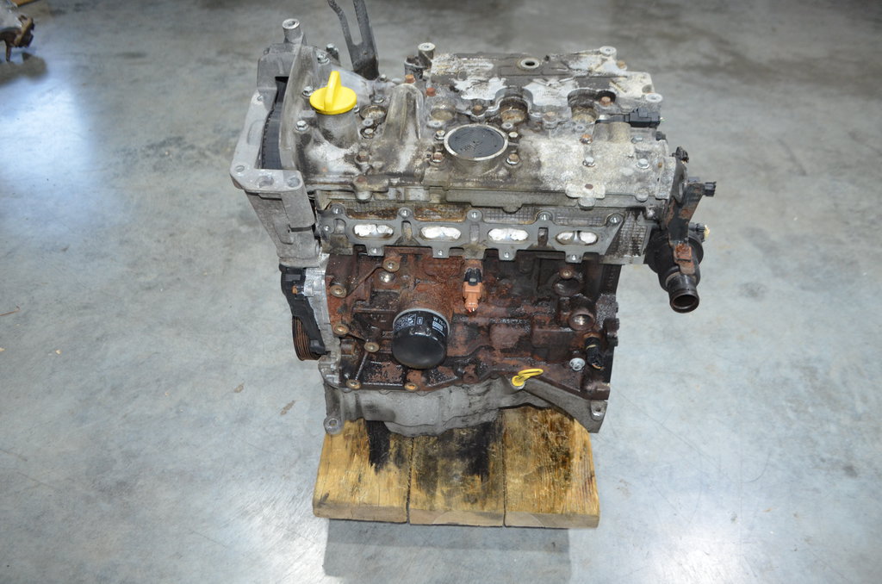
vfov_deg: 43.4
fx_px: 733
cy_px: 292
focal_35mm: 30
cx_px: 441
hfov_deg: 62.0
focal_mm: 20
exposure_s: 1/60
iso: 900
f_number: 3.8
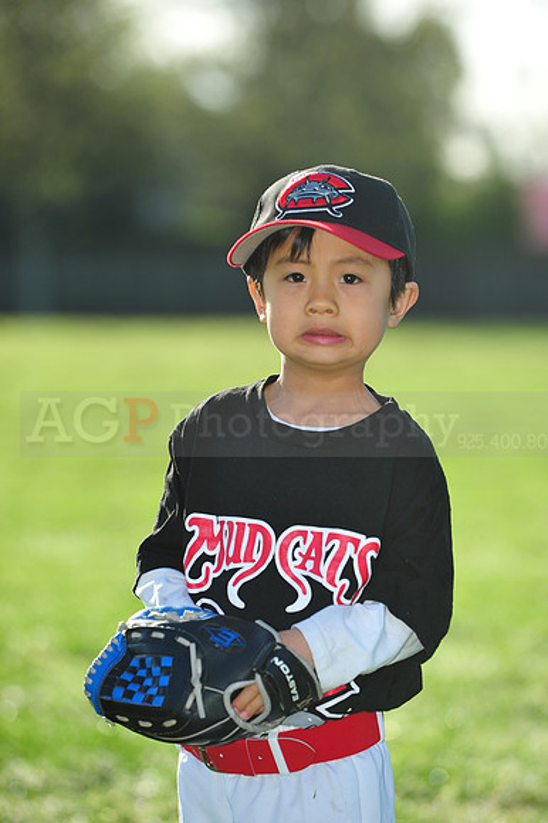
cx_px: 274
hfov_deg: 7.8
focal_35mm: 175
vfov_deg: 11.8
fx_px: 4000
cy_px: 412
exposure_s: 1/1600
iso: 400
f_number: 5
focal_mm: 175
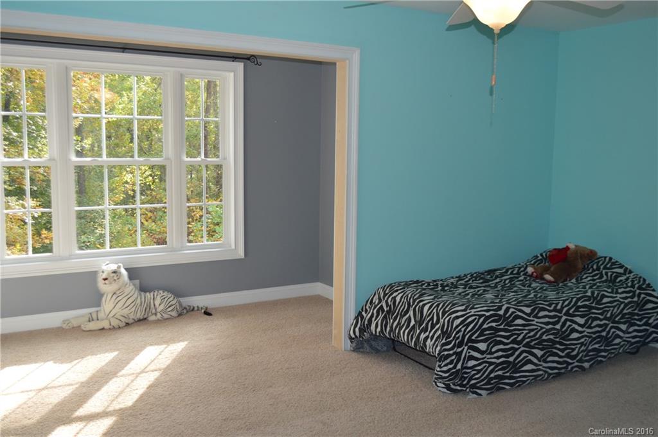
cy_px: 218
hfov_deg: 53.2
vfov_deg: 36.8
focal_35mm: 36
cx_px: 329
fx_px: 657
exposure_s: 1/125
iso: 400
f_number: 4
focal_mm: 24
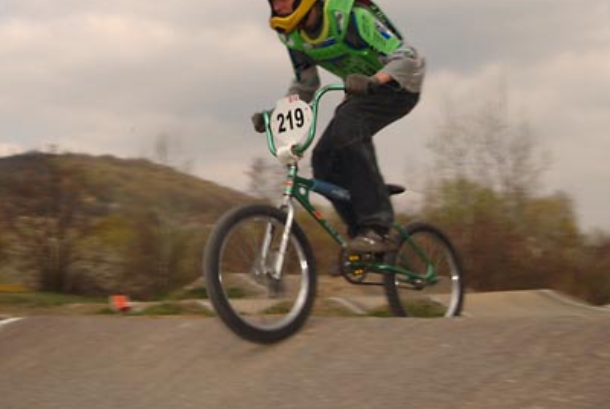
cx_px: 242
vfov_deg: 26.6
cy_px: 202
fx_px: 865
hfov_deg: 38.7
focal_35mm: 51
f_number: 11
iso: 100
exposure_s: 1/125
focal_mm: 17
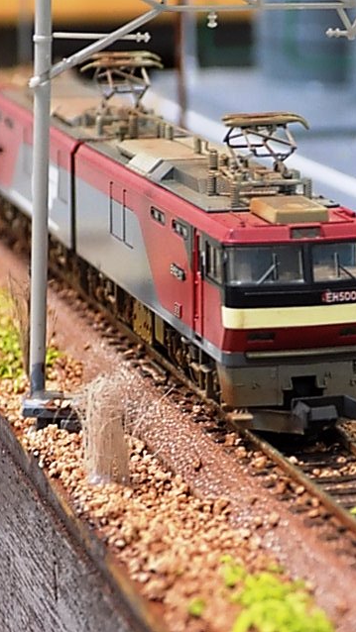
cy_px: 316
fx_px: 2164
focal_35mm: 129
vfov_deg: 16.6
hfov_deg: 9.4
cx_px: 209
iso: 400
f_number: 4.8
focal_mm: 20.9
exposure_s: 1/6
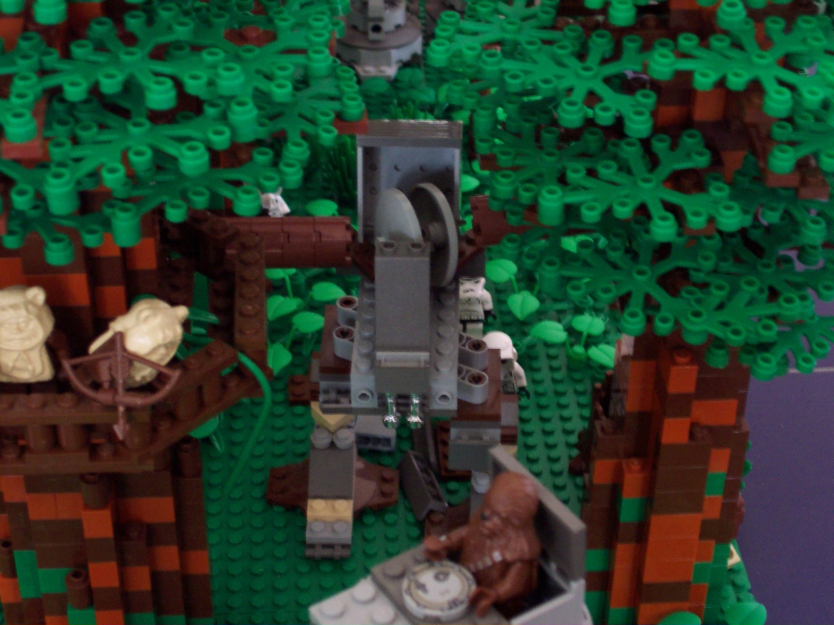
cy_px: 312
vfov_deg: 20.7
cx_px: 417
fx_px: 1711
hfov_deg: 27.4
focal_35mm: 71
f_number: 4
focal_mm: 10.8
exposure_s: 1/8
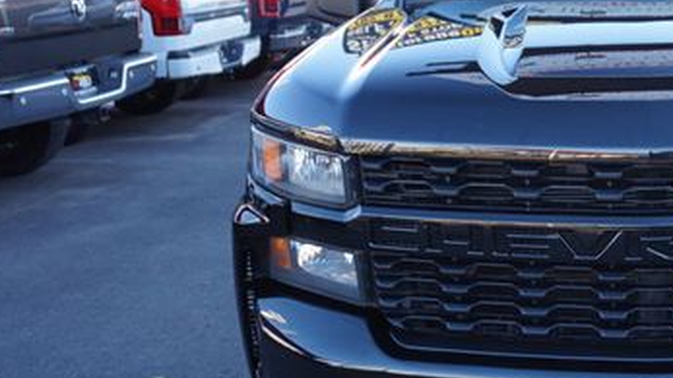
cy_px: 213
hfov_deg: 35.6
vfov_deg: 21.8
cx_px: 607
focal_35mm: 55
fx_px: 981
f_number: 4
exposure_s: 1/60
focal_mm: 19
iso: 125
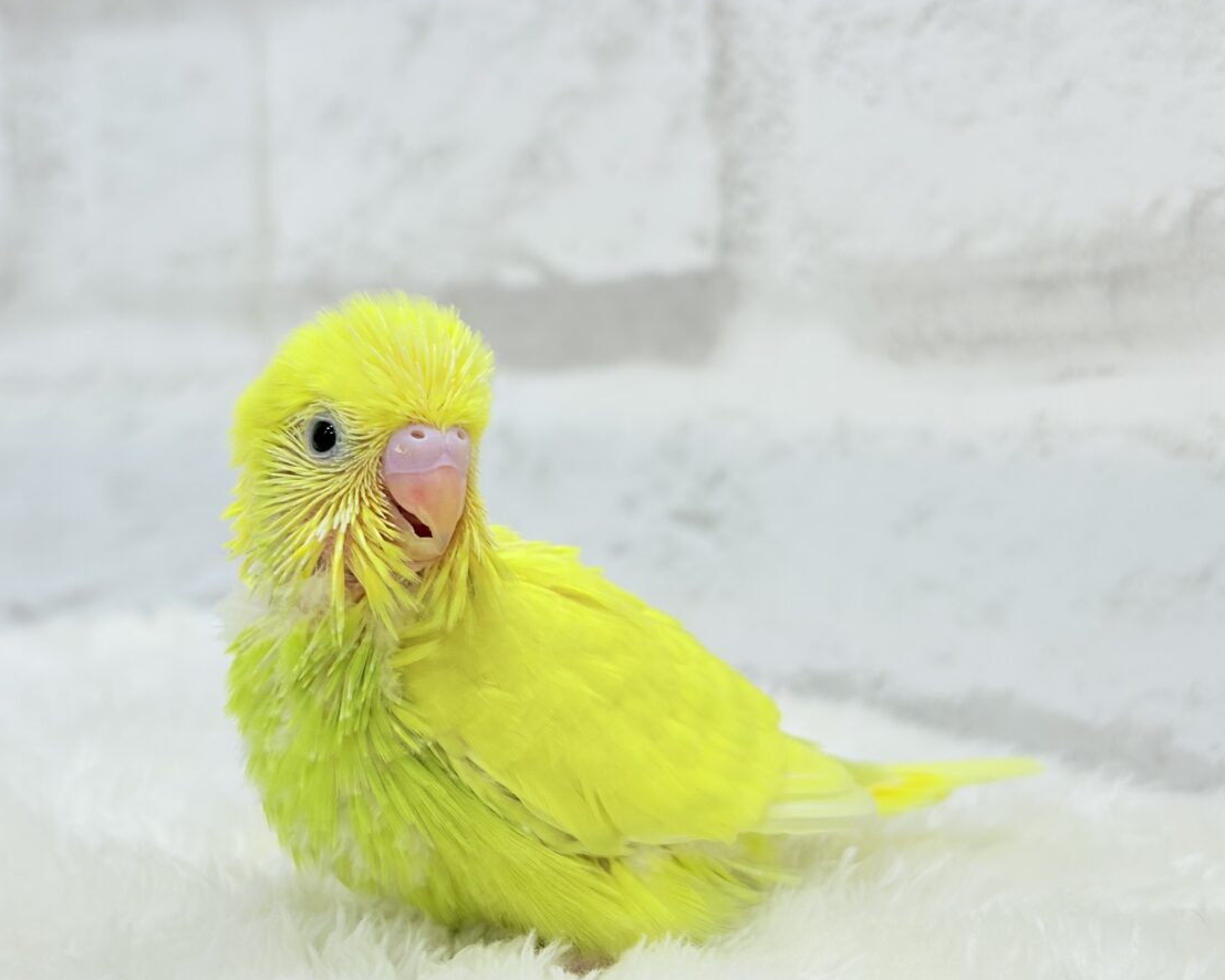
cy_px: 489
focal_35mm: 55
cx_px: 571
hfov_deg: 34.1
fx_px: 1994
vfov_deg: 27.6
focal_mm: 5.96
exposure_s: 1/100
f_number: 1.6
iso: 50
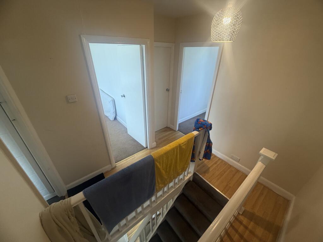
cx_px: 162
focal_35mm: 14
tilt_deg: -26.7
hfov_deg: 102.1
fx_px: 131
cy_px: 121
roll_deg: -1.2
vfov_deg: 85.7
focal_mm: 2.22
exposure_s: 1/50
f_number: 2.2
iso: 160
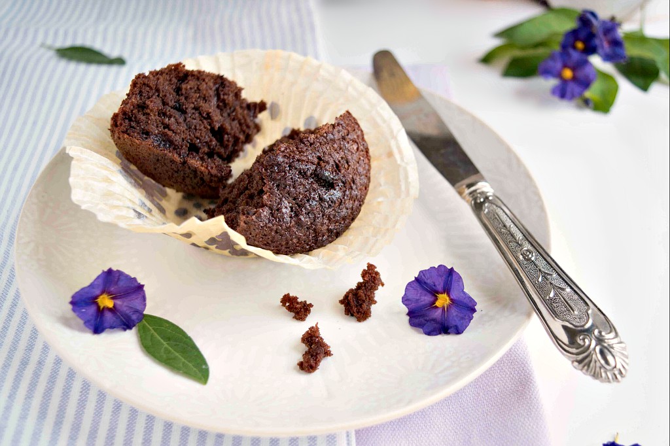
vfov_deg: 36.8
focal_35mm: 36
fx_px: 670
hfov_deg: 53.1
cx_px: 335
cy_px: 223
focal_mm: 24
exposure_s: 1/60
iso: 100
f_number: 4
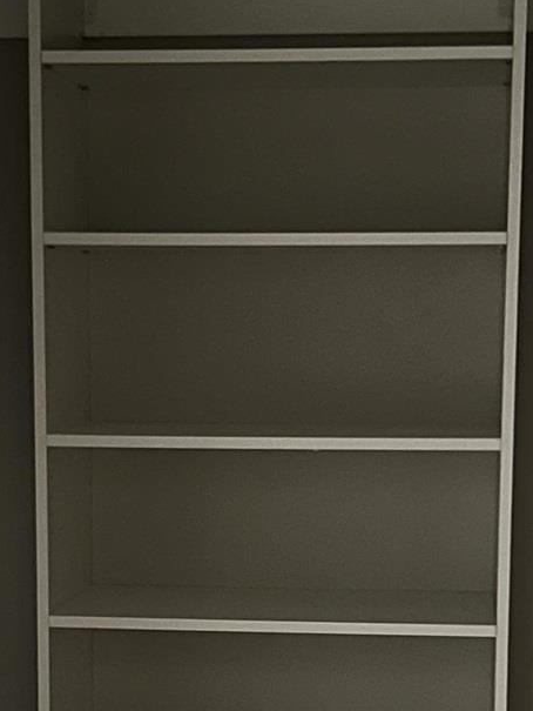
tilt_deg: -8.3
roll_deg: -0.6
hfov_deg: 14.9
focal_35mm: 99
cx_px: 243
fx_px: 2032
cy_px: 598
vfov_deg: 19.6
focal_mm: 5.7
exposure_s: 1/15
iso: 1000
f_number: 1.5
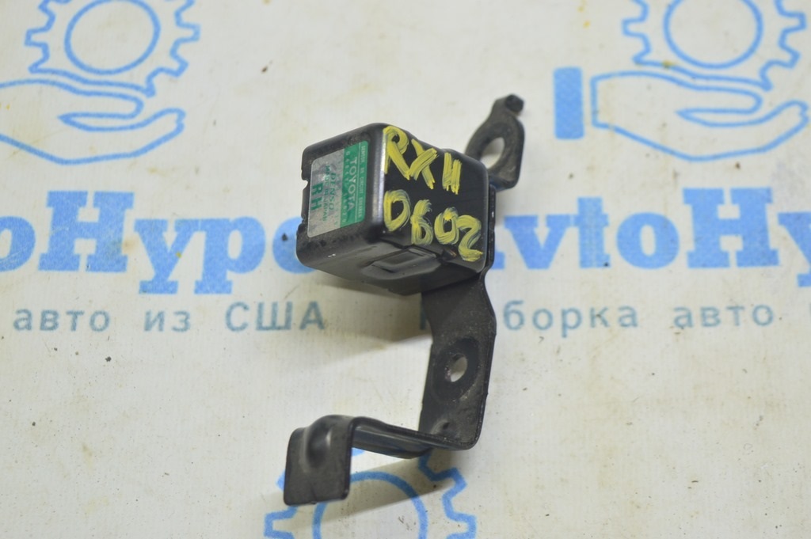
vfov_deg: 21.5
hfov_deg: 31.9
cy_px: 270
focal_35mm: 63
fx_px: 1418
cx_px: 406
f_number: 5.6
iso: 400
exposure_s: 1/20
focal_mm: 42
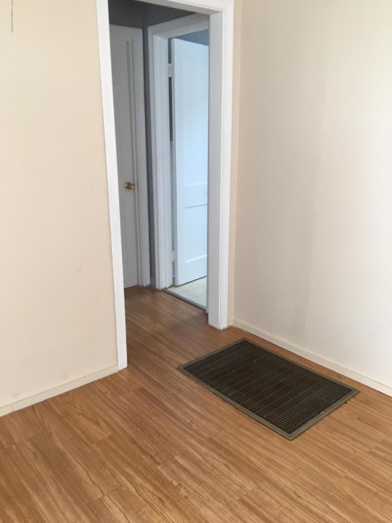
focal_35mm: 29
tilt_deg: -16.1
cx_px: 196
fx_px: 438
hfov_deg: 48.2
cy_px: 262
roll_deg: +1.9
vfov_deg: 61.7
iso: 50
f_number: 2.2
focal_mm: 4.15
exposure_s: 1/30
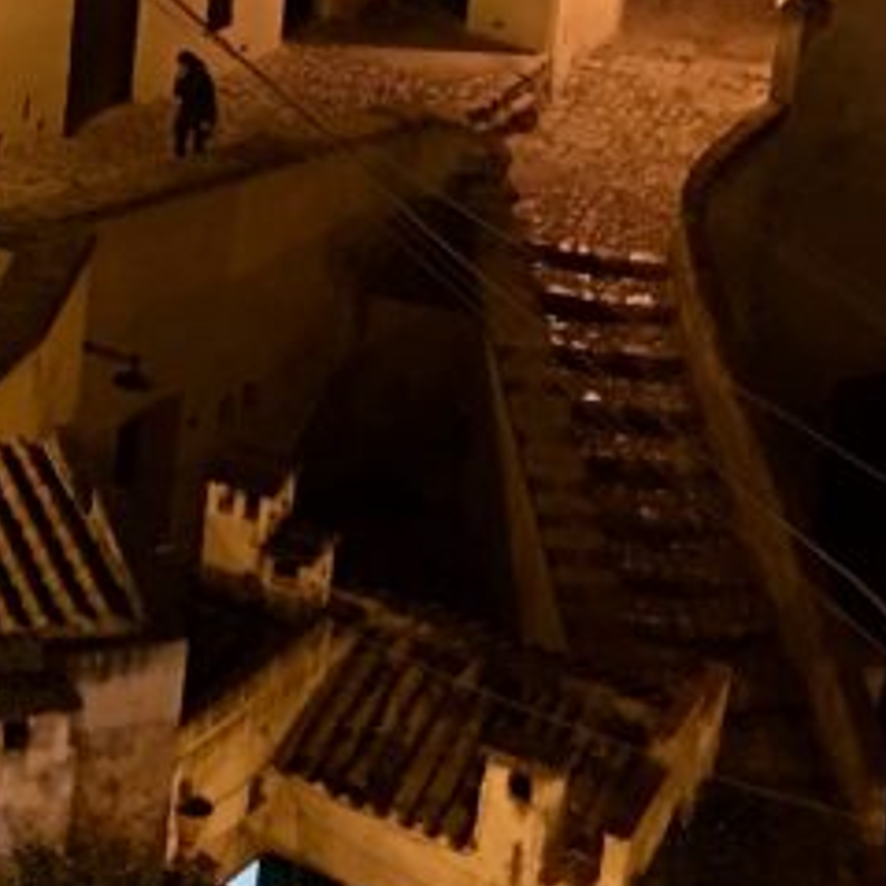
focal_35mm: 110
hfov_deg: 14.7
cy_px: -15
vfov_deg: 15.5
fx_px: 3185
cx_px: -467
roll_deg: -2.1
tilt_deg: -16.6
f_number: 2.2
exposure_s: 1/8
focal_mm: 4.15
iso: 125
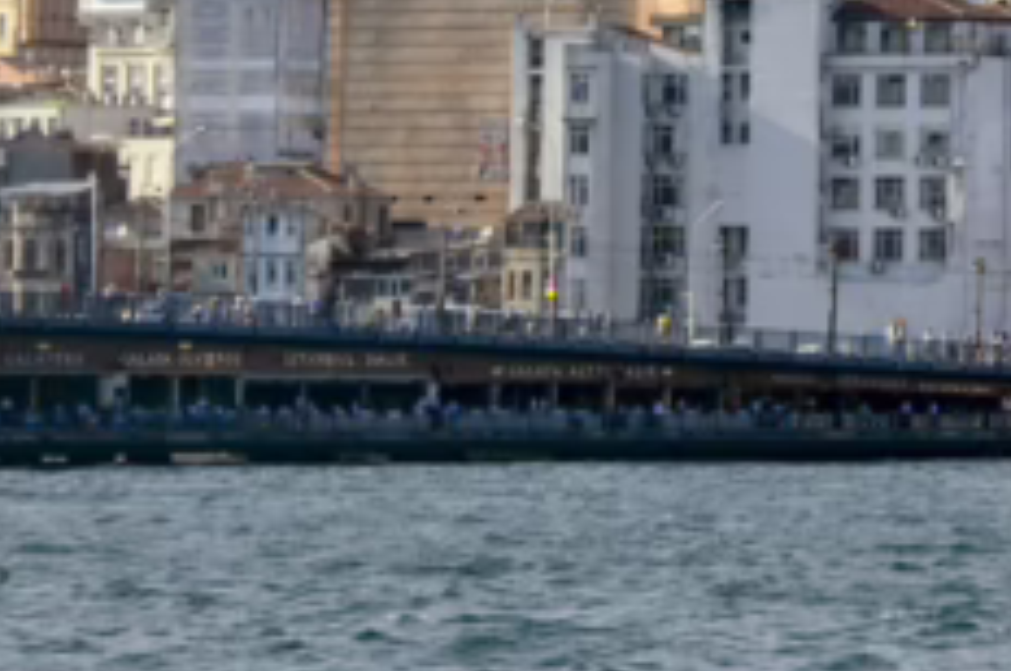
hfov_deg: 6.6
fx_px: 8666
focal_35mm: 309
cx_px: 1682
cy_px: -296
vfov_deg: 4.4
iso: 400
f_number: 7.1
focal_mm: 58
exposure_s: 1/1600
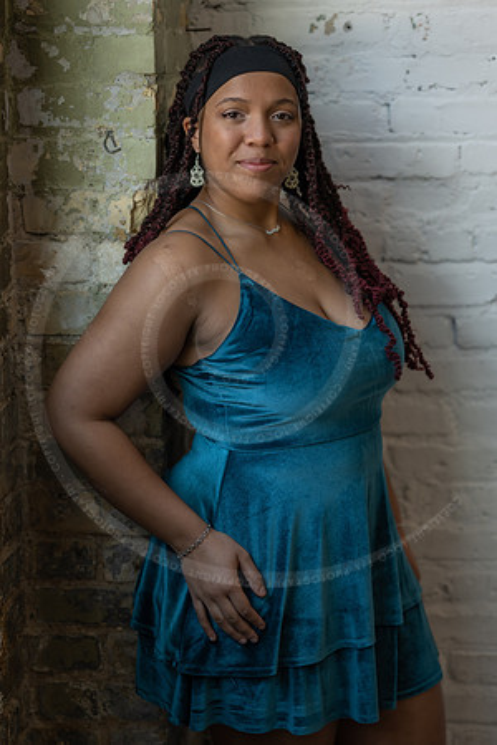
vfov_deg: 23.9
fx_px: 1760
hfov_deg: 16.1
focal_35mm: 85
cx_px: 248
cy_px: 372
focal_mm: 85
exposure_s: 1/200
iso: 320
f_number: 1.8
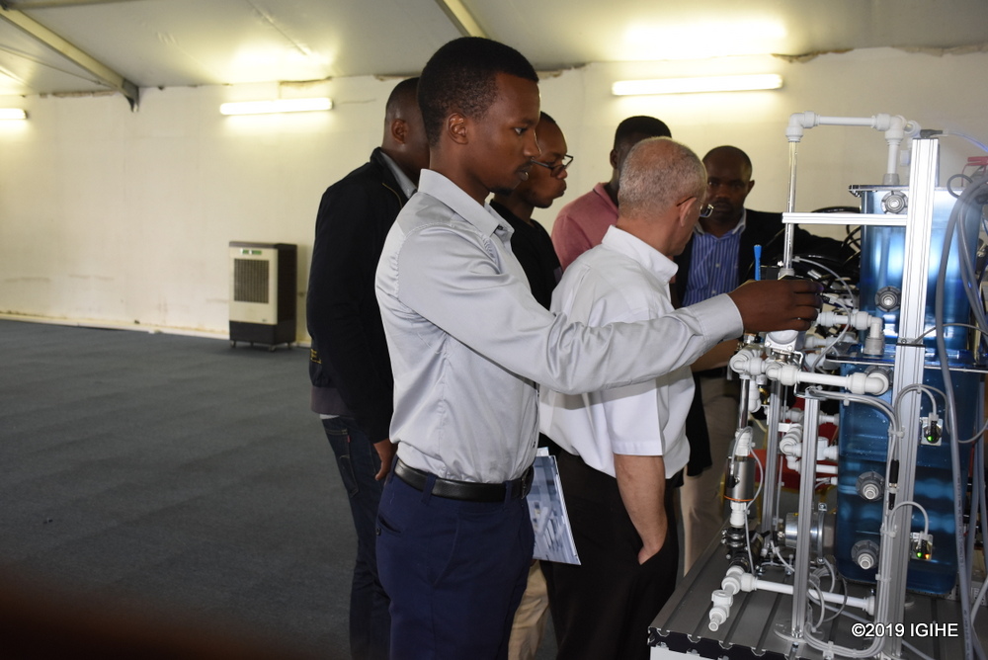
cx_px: 494
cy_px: 330
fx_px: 906
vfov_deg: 40.0
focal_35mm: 33
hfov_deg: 57.2
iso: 1250
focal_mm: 22
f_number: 3.5
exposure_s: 1/60
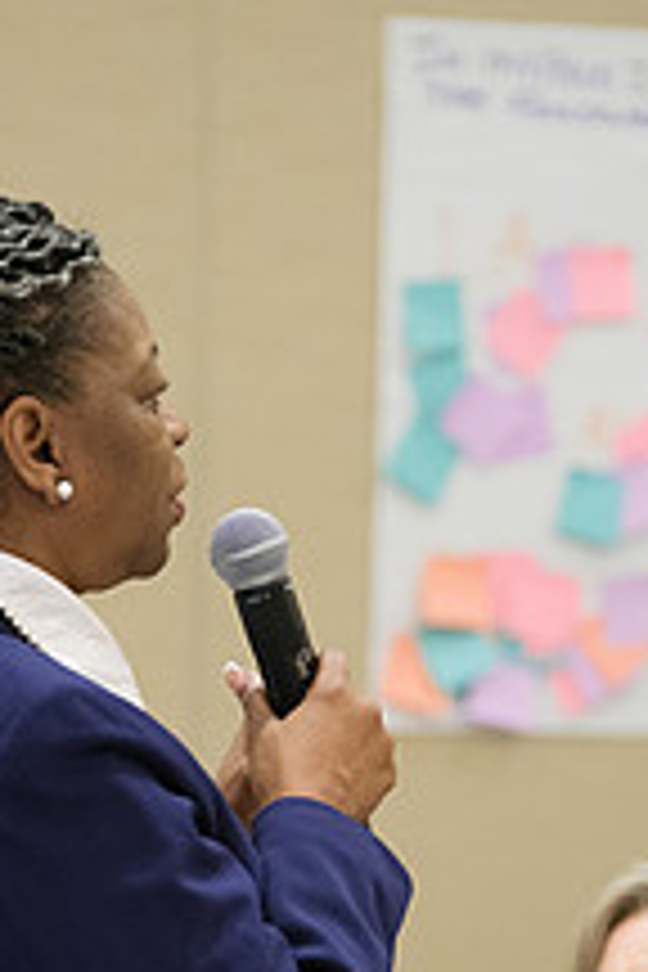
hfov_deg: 3.8
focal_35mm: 361
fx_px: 9746
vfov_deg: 5.7
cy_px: 891
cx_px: 346
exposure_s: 1/160
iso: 3200
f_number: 2.8
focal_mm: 115
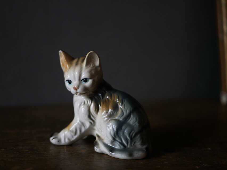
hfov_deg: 38.2
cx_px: 114
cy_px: 85
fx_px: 328
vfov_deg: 29.1
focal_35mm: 50
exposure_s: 1/125
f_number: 1.7
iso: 250
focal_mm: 25
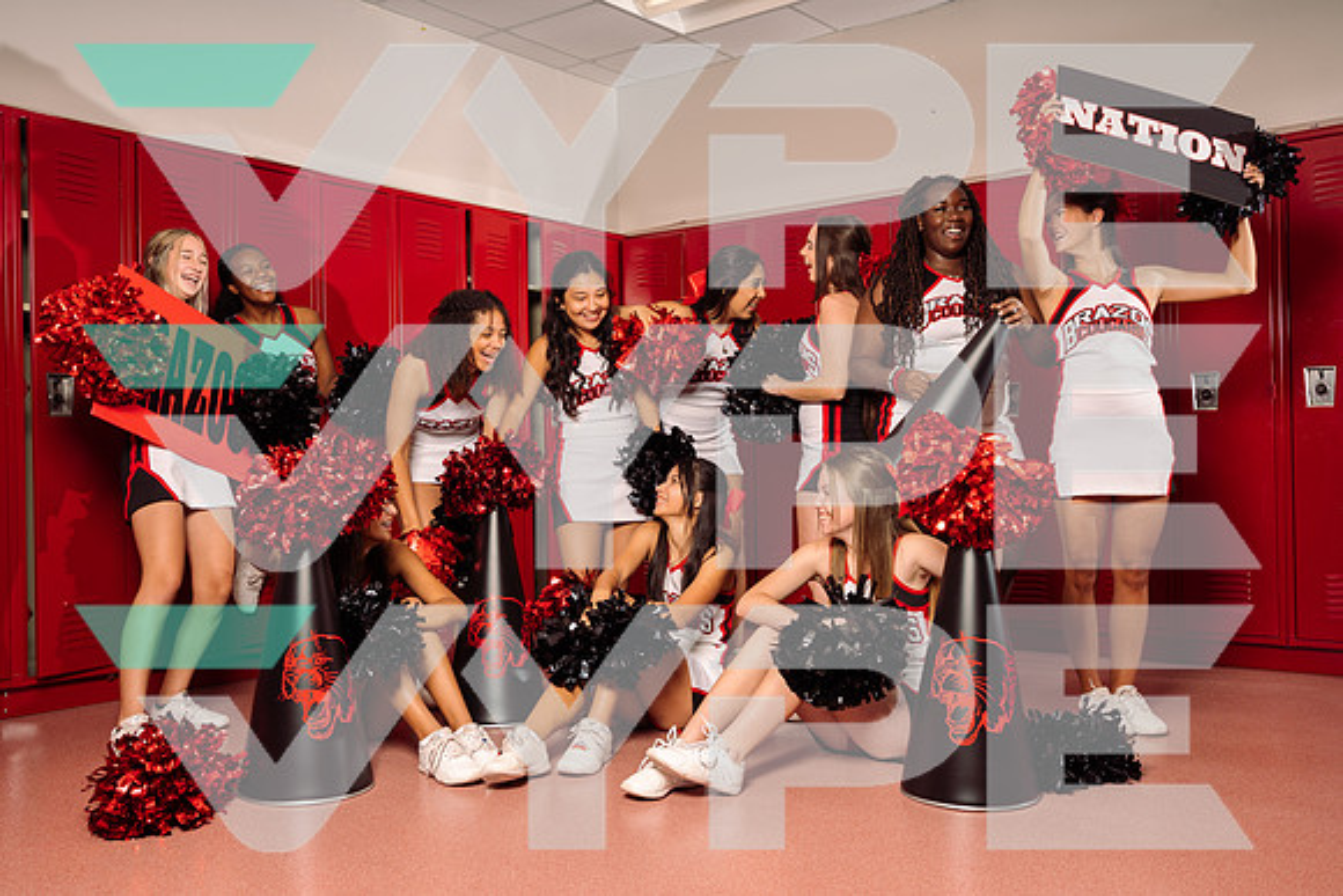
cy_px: 448
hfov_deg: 57.2
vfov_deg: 40.0
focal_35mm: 33
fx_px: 1231
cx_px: 672
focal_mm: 33
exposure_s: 1/250
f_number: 8
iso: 200
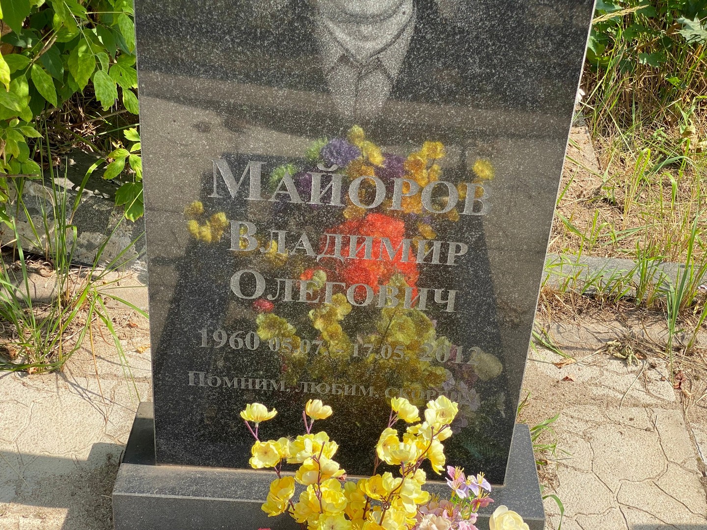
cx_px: 354
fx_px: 1062
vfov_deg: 28.0
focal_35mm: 52
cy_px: 265
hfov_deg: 36.8
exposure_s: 1/551
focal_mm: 6
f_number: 2
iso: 20
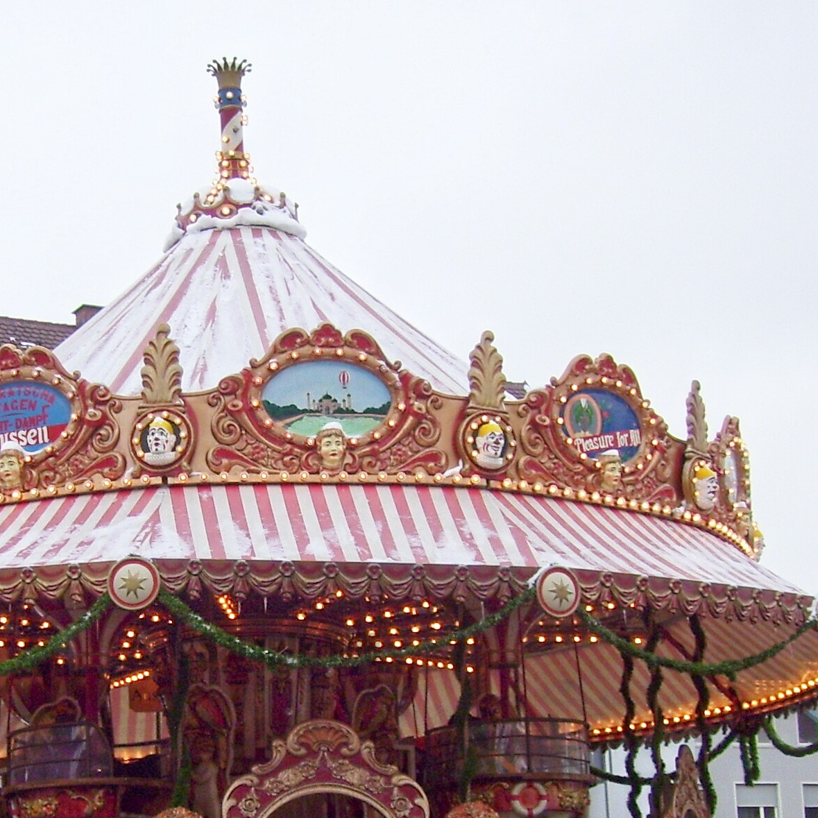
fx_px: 2059
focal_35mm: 77
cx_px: 279
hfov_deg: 22.4
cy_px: 648
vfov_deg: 22.2
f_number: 2.7
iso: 80
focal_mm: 6
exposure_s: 1/200
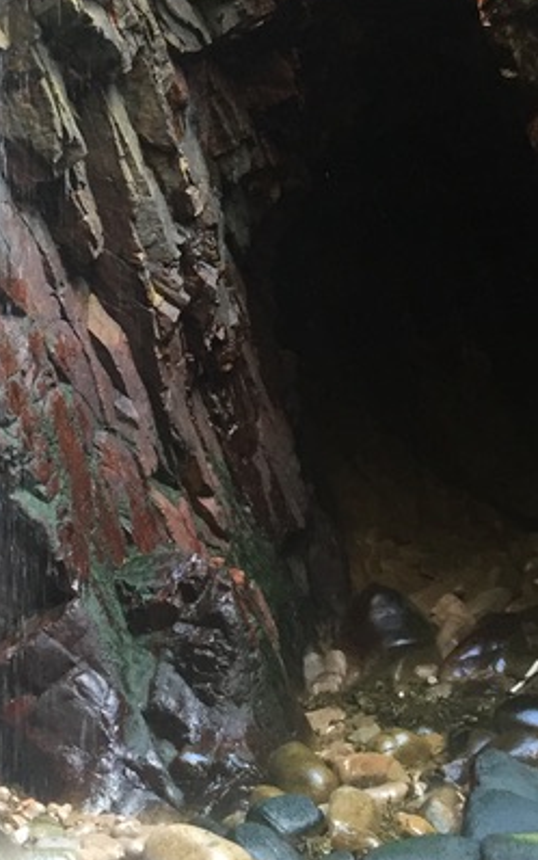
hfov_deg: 16.4
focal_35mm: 79
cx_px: 97
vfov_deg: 24.5
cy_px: -67
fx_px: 1852
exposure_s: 1/33
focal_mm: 4.15
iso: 125
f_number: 2.2
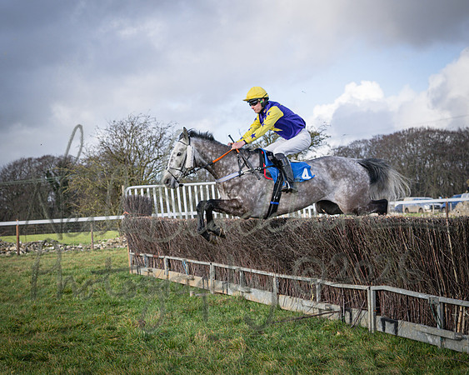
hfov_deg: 32.0
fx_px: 803
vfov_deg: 26.2
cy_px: 245
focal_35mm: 58
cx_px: 116
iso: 400
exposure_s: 1/1600
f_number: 4
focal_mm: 35
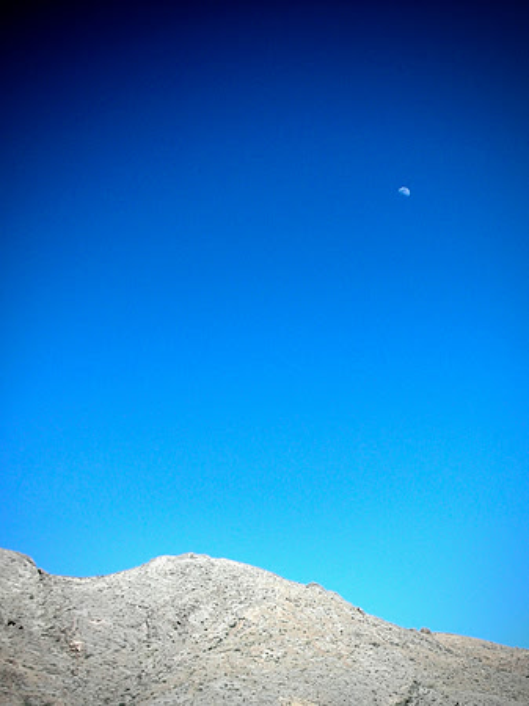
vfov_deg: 52.7
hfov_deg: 40.7
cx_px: 264
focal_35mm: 35
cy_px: 353
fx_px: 714
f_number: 8.5
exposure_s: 1/113
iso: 50
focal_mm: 5.8
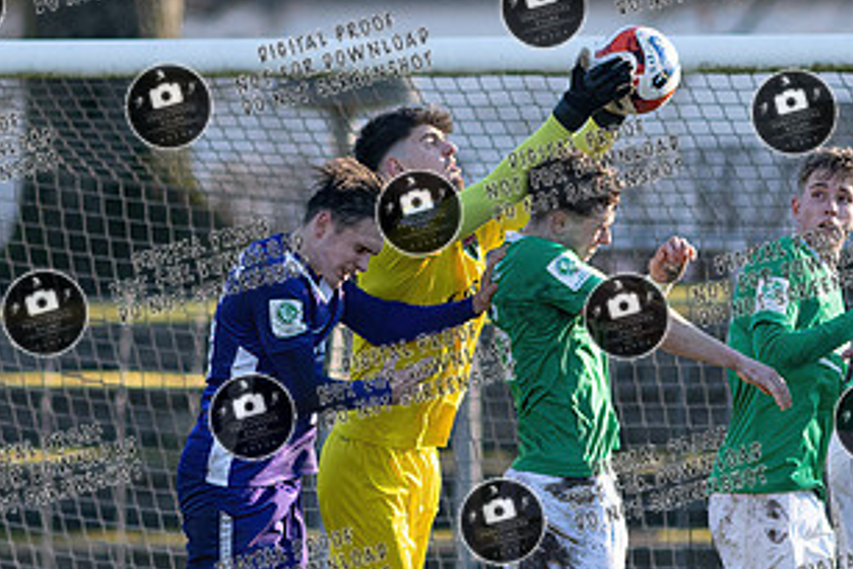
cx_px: 289
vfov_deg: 0.8
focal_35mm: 1743
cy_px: 336
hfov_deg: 1.2
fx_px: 41317
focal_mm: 300
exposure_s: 1/1600
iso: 360
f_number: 3.2
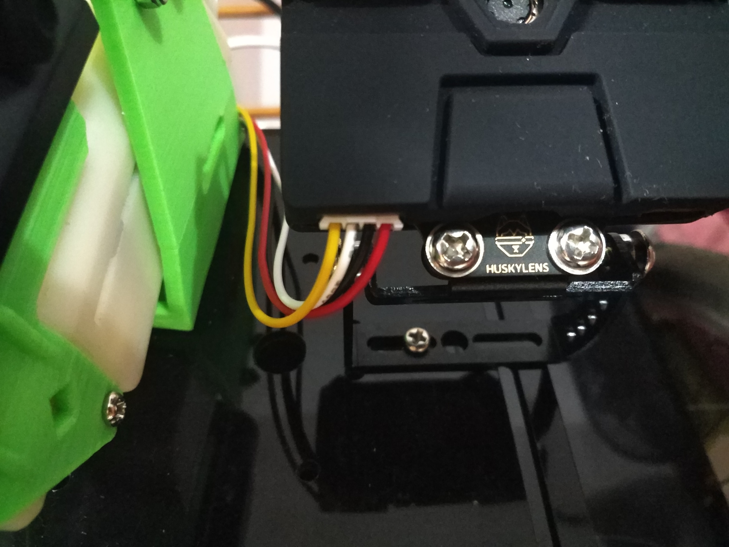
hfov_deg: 65.3
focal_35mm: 27
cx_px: 364
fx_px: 569
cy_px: 274
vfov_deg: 51.4
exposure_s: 1/12
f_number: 2.2
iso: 6400
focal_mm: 4.73
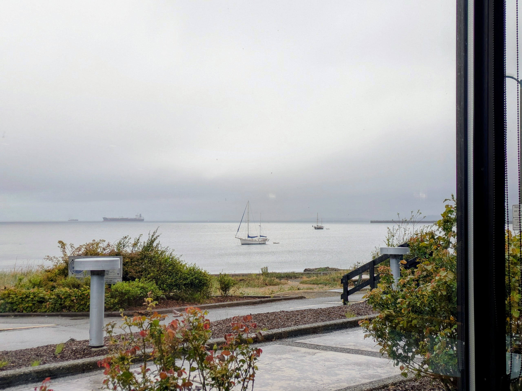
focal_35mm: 51
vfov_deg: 28.6
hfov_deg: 37.5
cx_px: 261
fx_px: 769
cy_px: 196
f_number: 1.89
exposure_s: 1/1580
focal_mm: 5.43
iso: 76
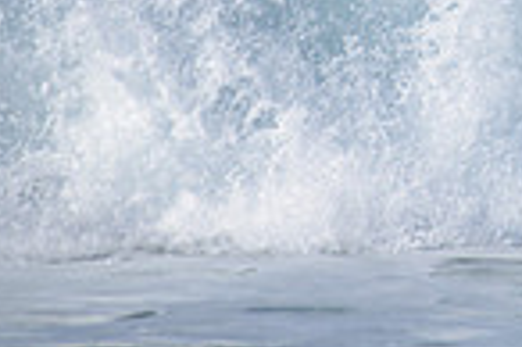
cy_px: -227
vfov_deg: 0.7
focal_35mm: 1986
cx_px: 865
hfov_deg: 1.0
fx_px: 28764
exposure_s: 1/2000
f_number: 5.6
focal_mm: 500
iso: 200
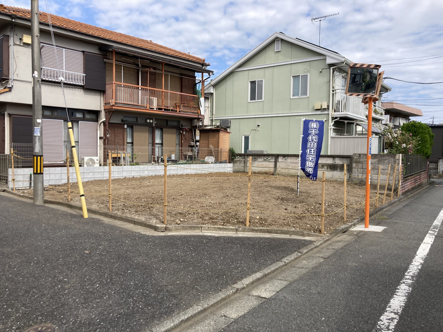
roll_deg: -1.2
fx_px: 358
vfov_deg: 49.7
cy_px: 166
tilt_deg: -2.2
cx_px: 222
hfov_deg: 63.4
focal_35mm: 28
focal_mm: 3.99
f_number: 1.8
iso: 20
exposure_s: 1/1453
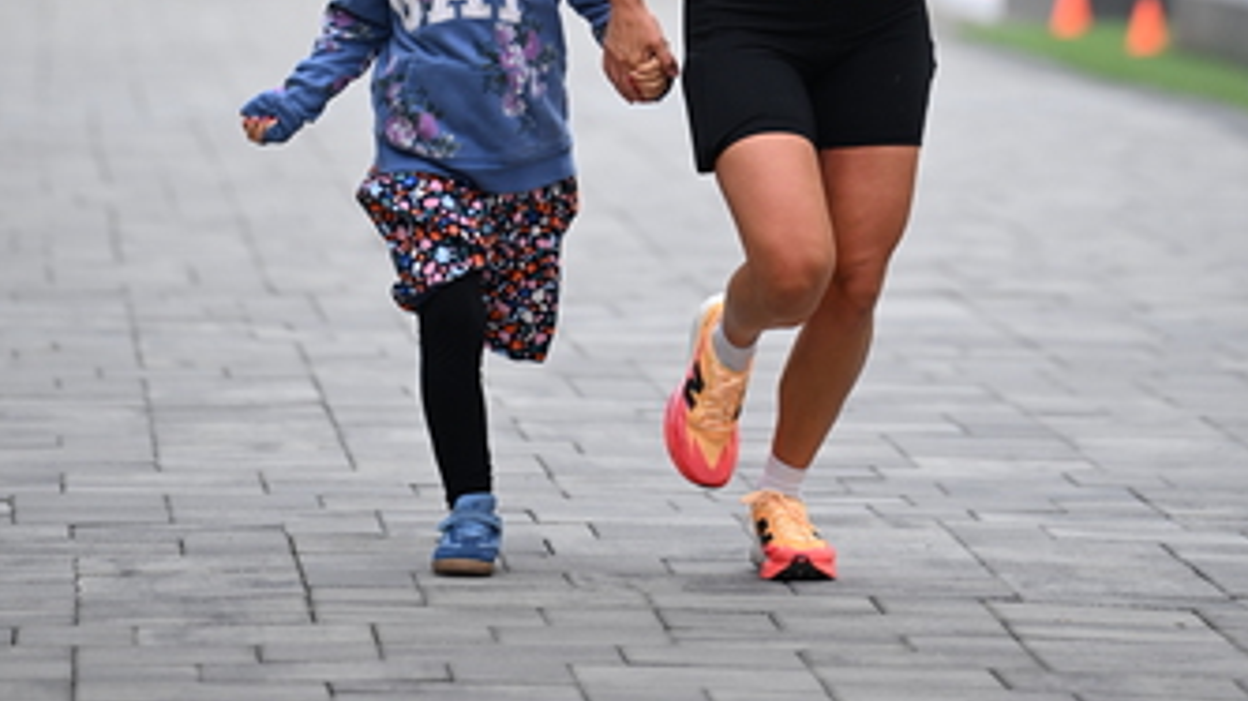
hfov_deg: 6.2
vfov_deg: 3.5
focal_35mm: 346
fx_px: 11445
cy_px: -311
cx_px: 669
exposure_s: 1/2000
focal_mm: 200
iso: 640
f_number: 2.8
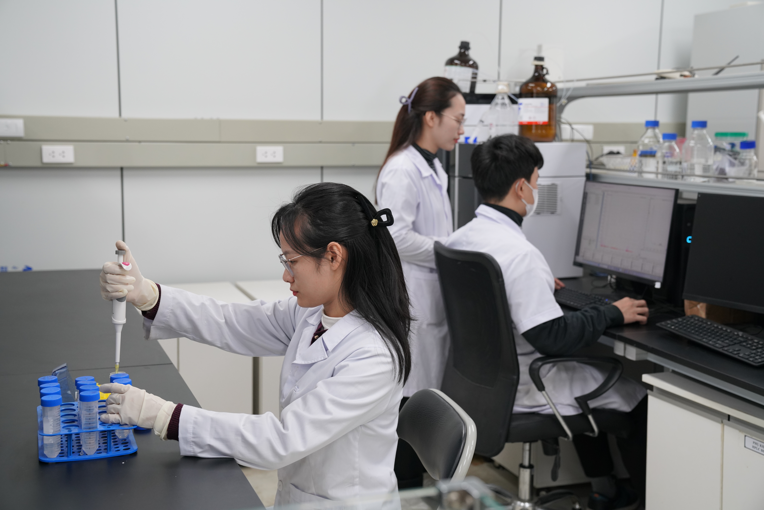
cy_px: 255
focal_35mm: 47
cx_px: 382
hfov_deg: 41.9
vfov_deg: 28.7
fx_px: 998
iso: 1000
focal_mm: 47
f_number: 4
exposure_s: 1/160
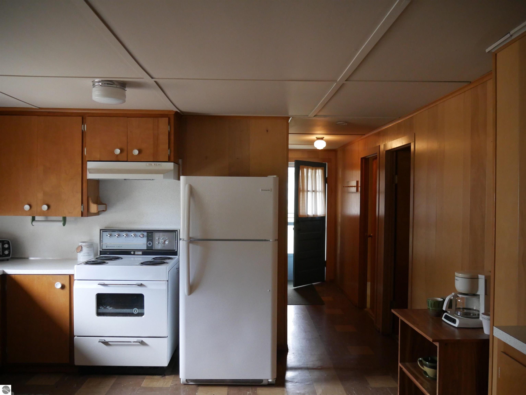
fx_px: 426
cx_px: 263
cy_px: 198
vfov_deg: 49.8
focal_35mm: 28
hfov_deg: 63.4
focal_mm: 14
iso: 2000
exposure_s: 1/250
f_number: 3.5
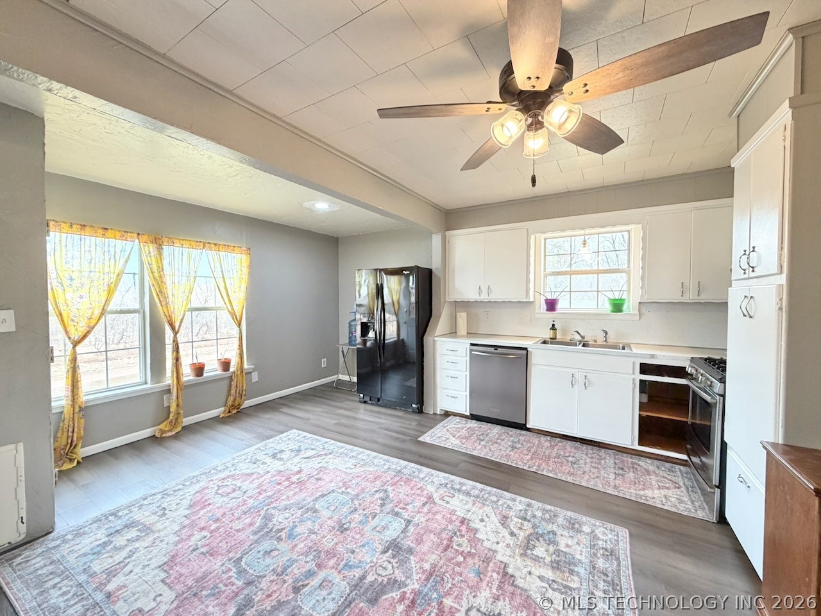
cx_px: 410
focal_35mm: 14
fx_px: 332
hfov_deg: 102.1
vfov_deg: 85.7
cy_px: 308
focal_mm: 2.22
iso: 250
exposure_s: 1/60
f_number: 2.2
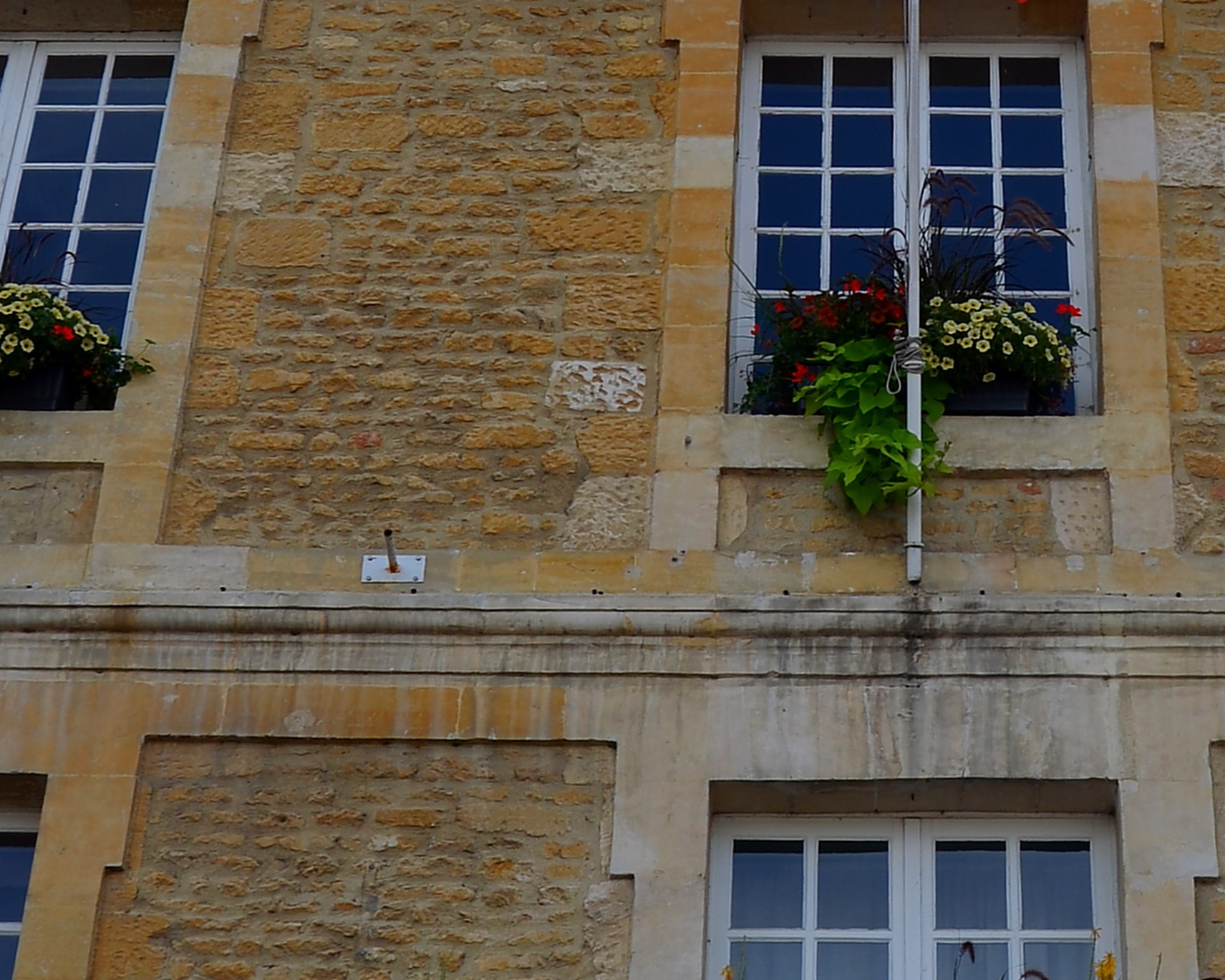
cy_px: 246
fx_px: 3227
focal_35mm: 89
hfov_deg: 21.2
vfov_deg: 17.2
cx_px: 975
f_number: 9
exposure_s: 1/320
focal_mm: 22
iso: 100
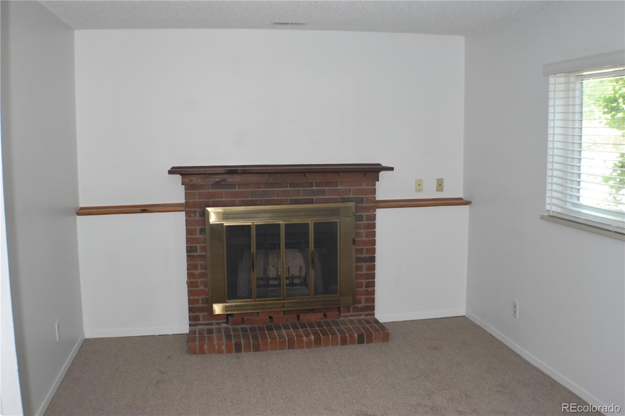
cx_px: 312
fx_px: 833
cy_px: 208
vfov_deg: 28.1
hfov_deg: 41.1
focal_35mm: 48
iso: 900
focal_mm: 32
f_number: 4.5
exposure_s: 1/60
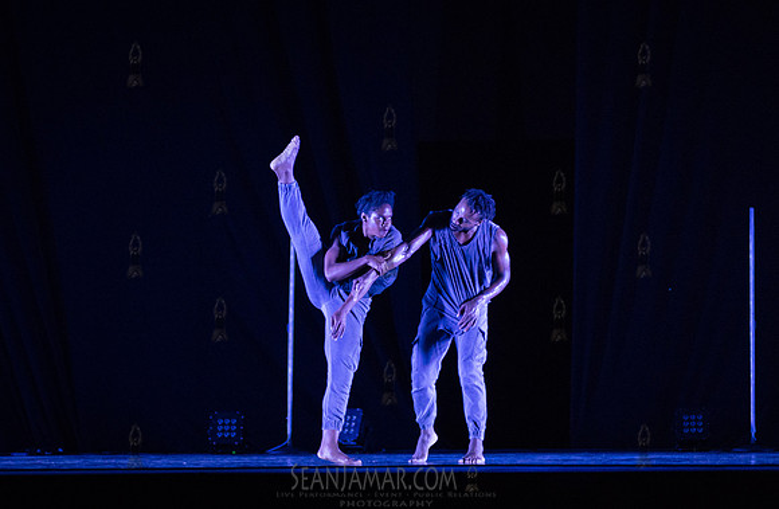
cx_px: 295
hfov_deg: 8.7
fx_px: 5102
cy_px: 277
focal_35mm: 237
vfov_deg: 5.7
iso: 4000
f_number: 2.8
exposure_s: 1/500
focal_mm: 170
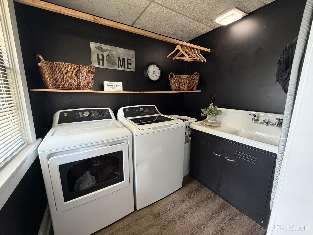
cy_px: 118
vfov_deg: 85.7
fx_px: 127
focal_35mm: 14
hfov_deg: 102.1
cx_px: 156
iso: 400
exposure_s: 1/60
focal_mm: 2.22
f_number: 2.2
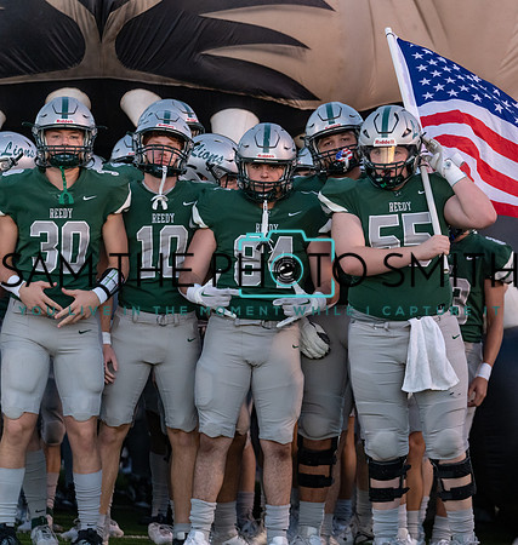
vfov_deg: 8.2
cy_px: 273
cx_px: 420
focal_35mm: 218
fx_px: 3785
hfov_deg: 7.8
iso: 2500
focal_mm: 162
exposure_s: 1/1250
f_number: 4
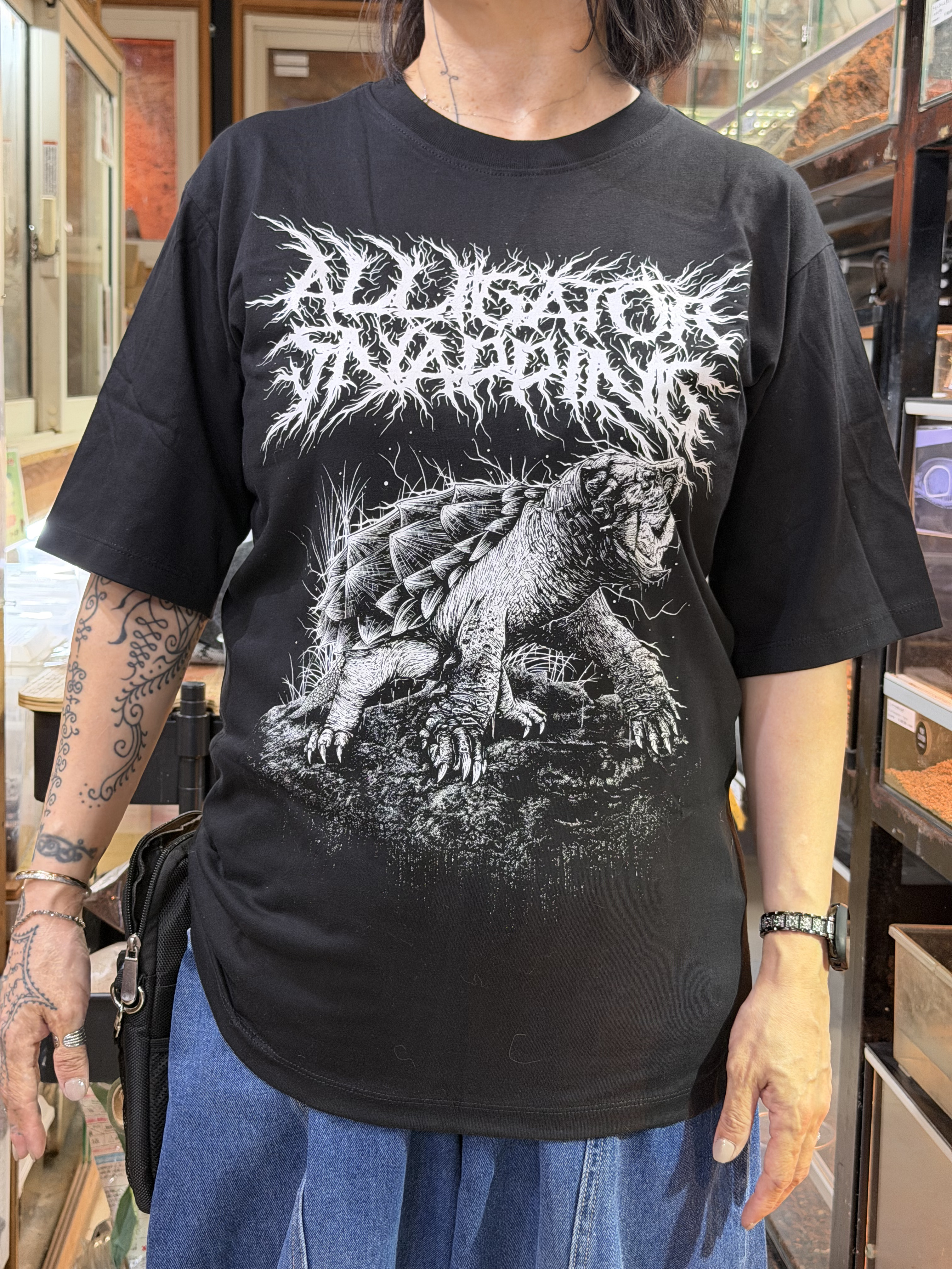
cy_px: 634
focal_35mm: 48
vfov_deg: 39.7
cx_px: 476
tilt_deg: -8.0
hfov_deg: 30.3
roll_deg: -1.7
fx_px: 1760
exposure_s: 1/50
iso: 250
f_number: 1.78
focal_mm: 6.76
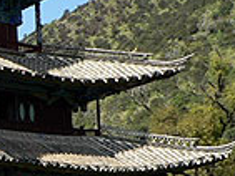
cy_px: 138
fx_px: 781
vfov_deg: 12.8
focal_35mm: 115
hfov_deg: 15.9
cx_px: -100
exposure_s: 1/320
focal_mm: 6
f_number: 4
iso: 80
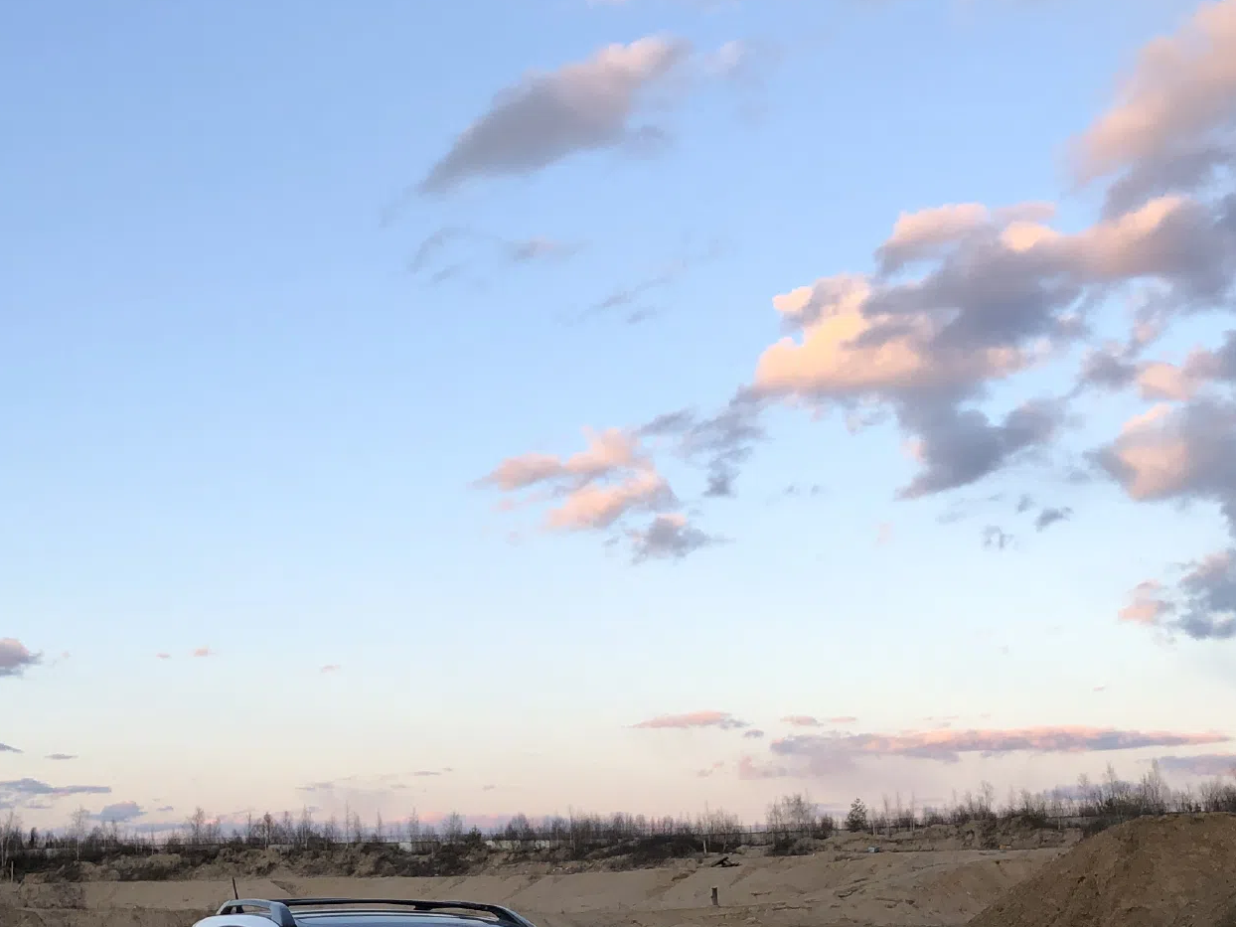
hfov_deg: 33.5
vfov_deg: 26.6
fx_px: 1928
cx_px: 108
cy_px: 712
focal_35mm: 54
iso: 20
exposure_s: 1/206
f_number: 1.8
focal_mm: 4
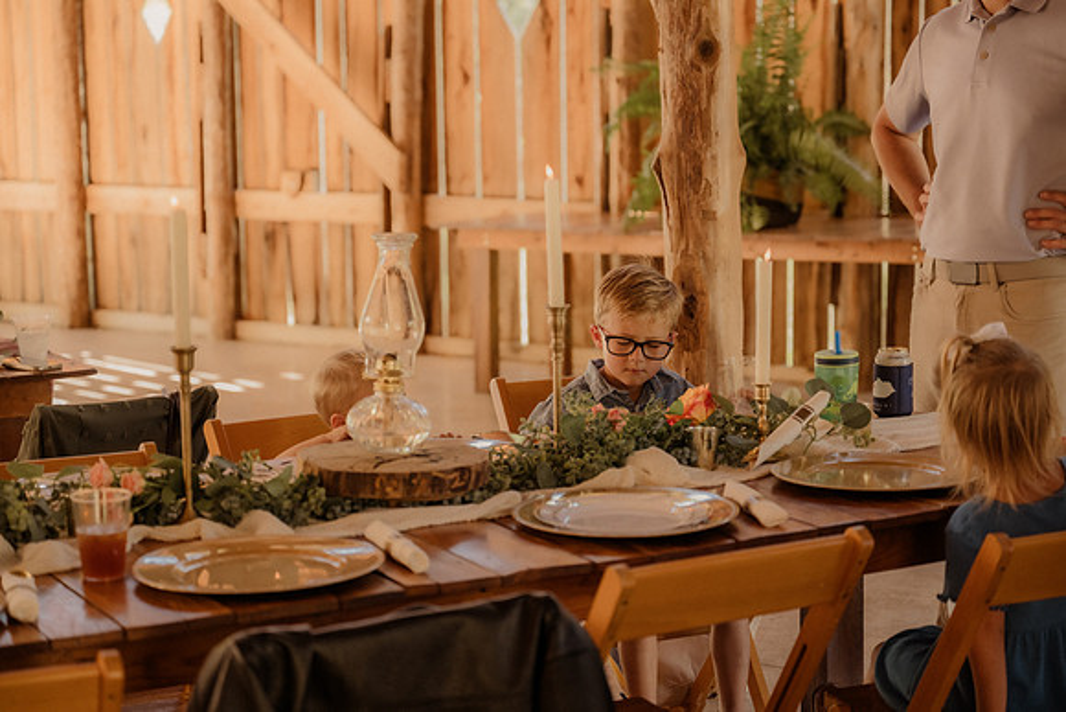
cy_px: 356
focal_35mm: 70
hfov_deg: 28.8
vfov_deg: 19.5
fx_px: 2073
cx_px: 533
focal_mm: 70
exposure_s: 1/200
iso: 1250
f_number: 3.2
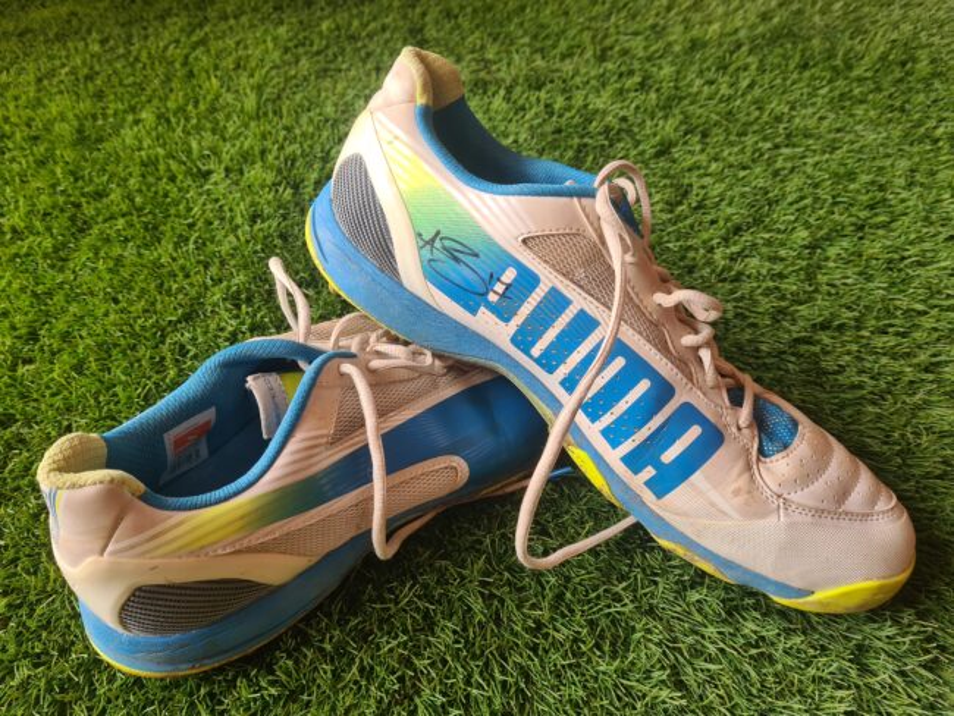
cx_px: 477
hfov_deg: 67.3
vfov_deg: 53.1
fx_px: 717
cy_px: 358
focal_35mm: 26
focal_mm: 5.4
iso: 64
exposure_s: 1/100
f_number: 1.8
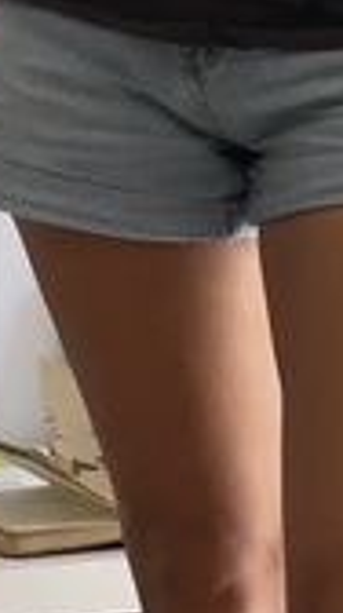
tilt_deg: +0.6
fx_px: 4383
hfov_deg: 4.5
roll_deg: +0.3
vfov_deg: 7.7
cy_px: -566
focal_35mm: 270
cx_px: -128
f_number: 2
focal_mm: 6
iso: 64
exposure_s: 1/122
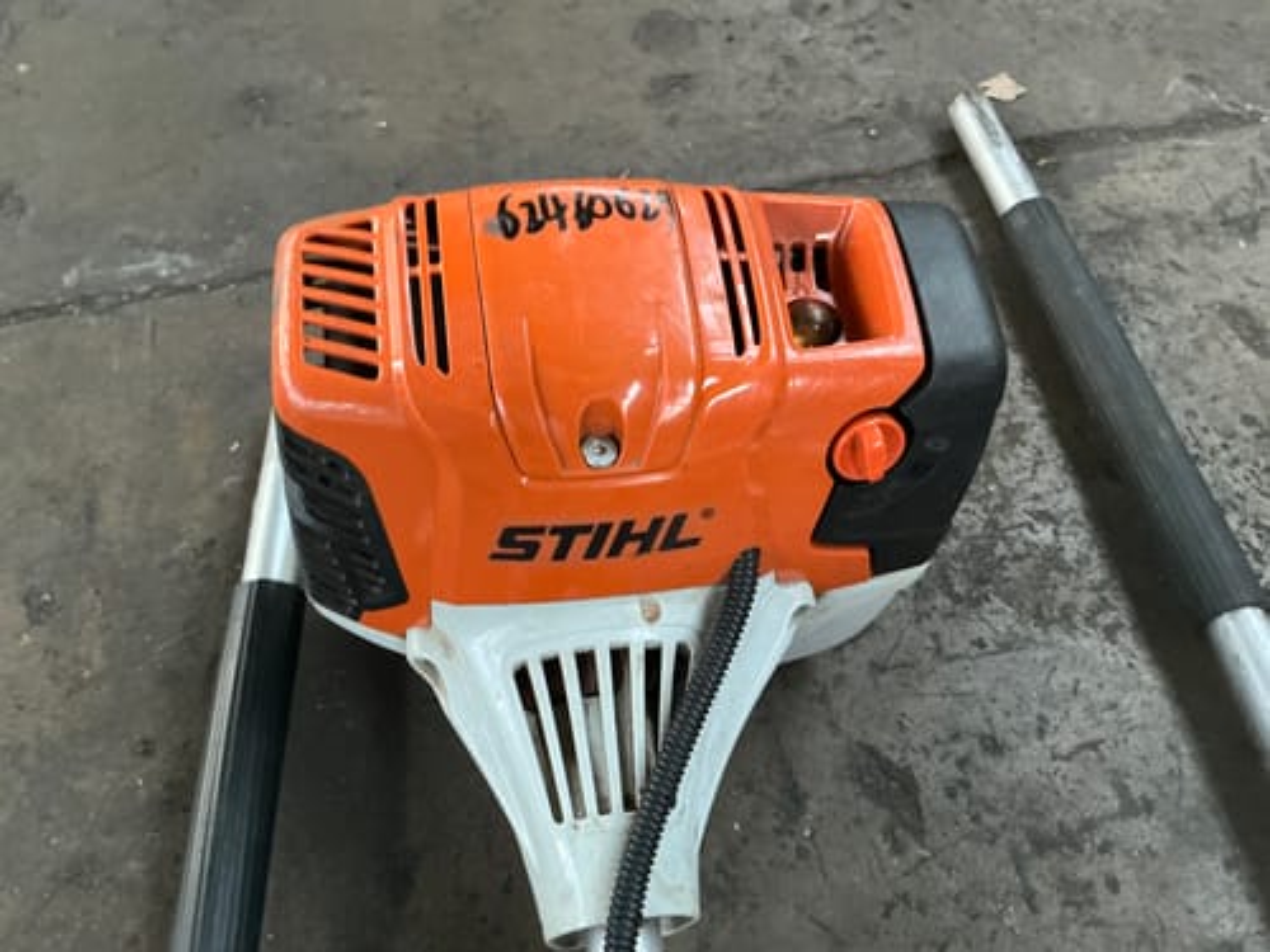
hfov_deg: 63.4
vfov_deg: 49.7
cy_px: 476
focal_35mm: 28
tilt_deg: -56.5
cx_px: 635
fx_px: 1027
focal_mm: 3
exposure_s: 1/40
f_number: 1.8
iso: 320
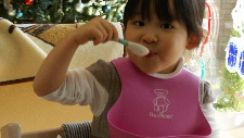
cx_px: 138
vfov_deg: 10.8
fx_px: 726
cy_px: 94
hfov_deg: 19.1
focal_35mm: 112
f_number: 4.5
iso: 100
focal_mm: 35
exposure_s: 1/60
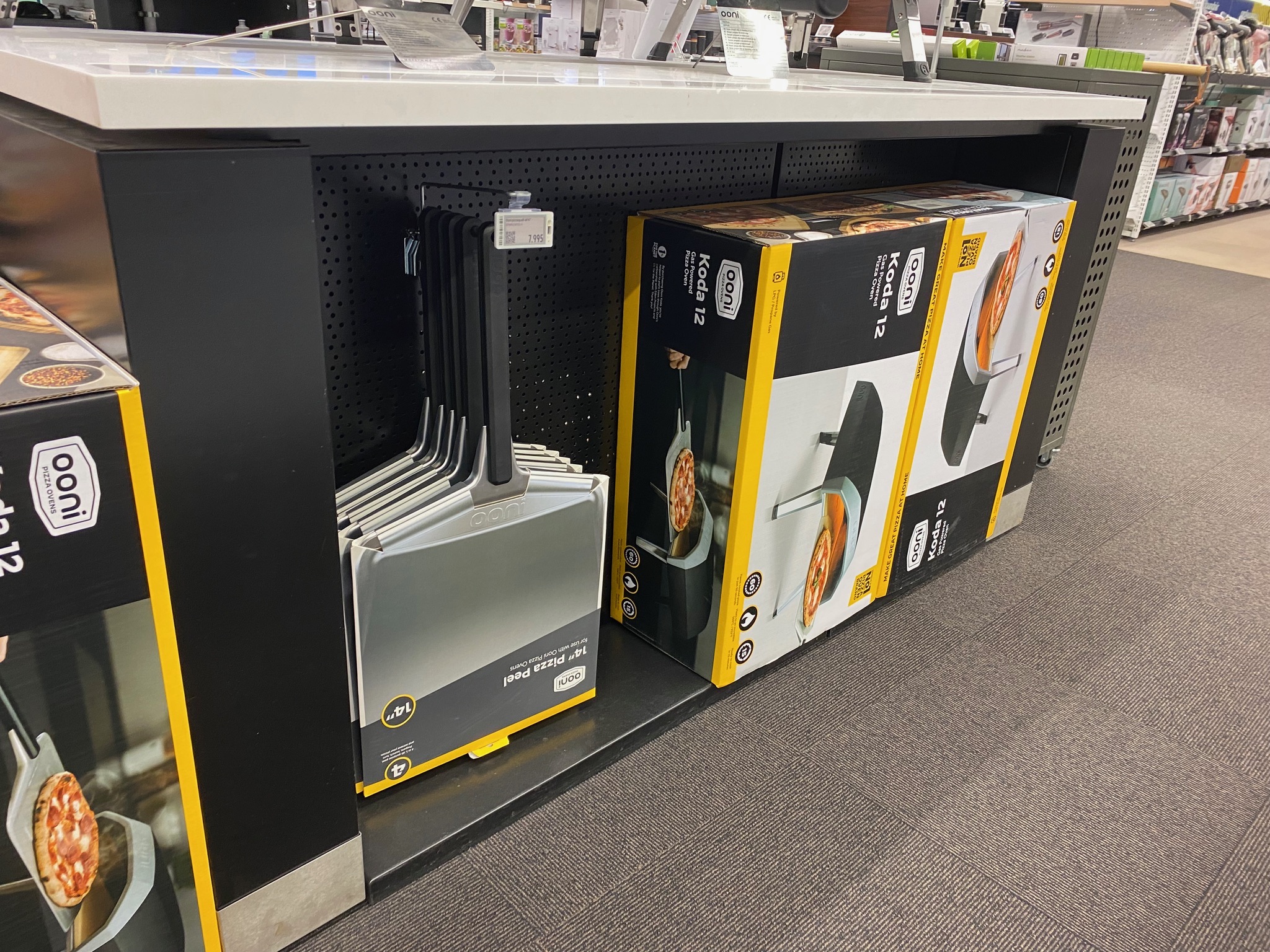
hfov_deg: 67.3
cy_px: 476
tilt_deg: -23.7
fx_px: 954
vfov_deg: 53.1
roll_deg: -4.7
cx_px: 635
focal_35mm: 26
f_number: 1.8
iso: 160
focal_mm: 4.25
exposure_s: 1/50
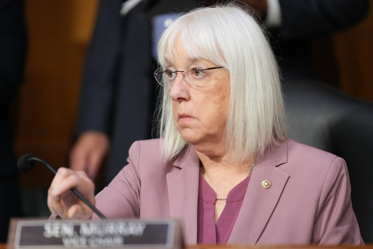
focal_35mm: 200
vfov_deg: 6.9
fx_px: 2071
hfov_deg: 10.3
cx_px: 186
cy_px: 124
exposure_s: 1/320
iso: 4000
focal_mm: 200
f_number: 3.2
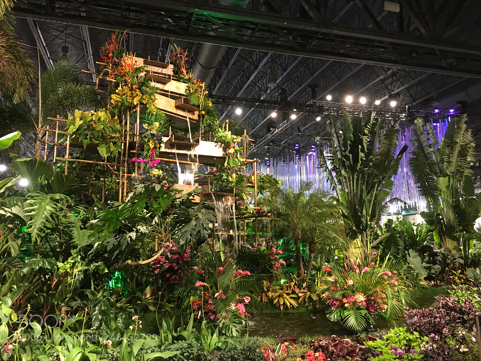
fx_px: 403
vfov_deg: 48.2
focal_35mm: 29
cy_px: 180
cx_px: 240
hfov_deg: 61.7
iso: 80
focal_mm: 4.15
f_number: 2.2
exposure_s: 1/10
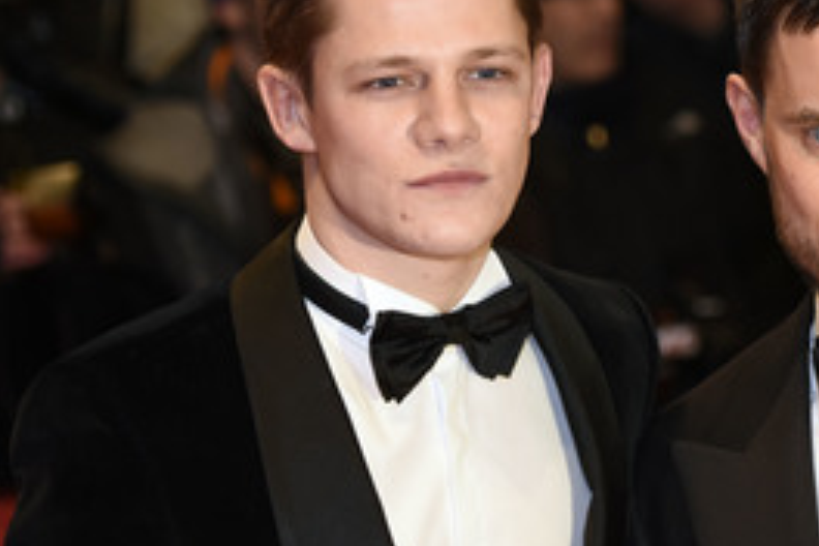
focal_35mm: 220
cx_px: 647
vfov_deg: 6.2
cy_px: 282
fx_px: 5005
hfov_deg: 9.3
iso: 640
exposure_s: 1/400
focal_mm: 86
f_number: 3.2
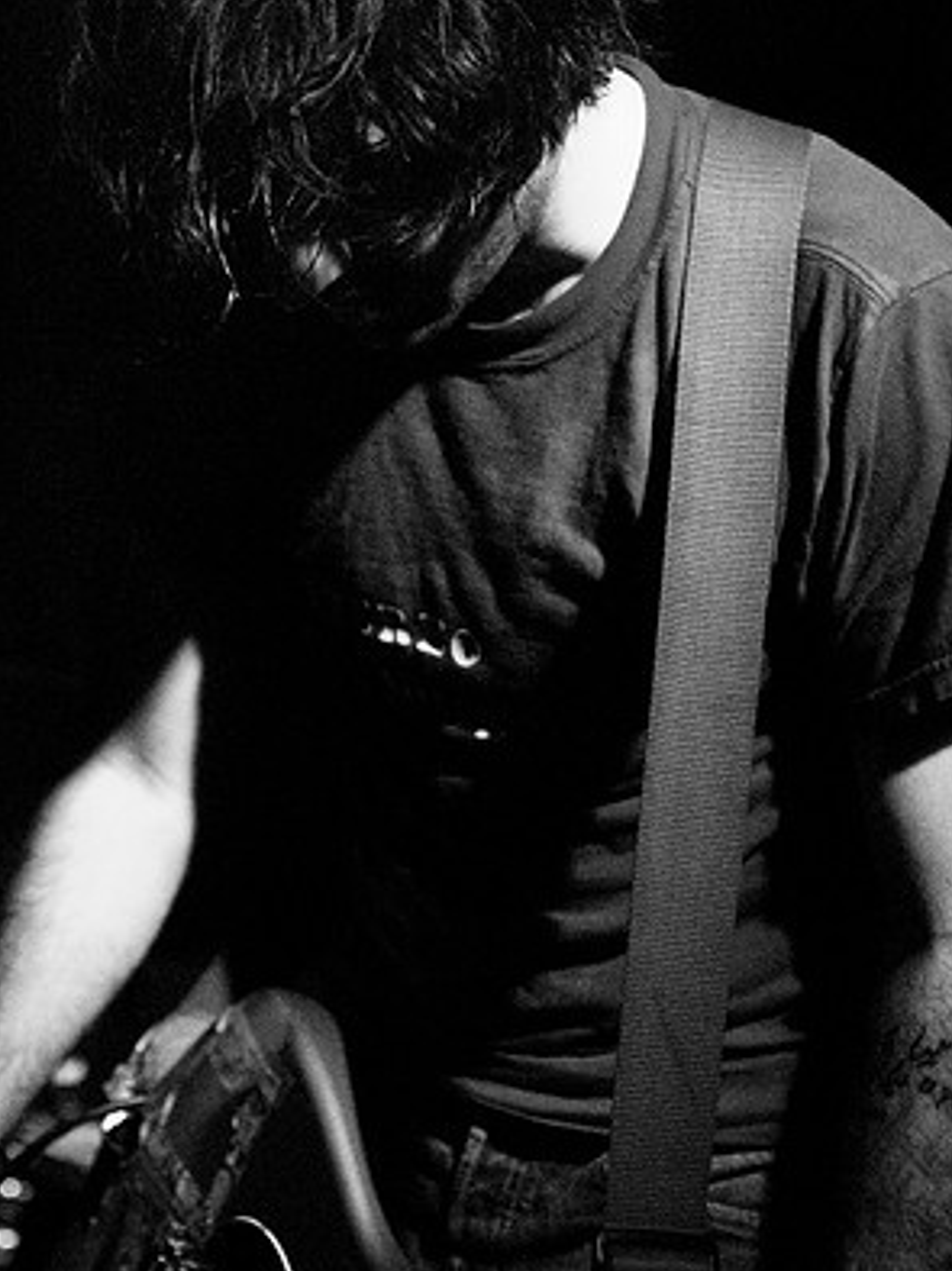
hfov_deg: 18.6
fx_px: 2900
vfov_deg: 24.7
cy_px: 661
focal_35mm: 79
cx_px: 479
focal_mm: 48
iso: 1600
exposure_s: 1/80
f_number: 2.8
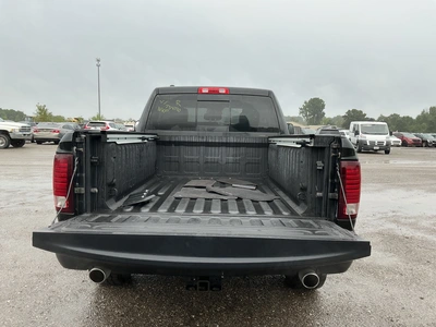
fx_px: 353
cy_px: 164
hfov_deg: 63.4
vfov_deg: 49.7
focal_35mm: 28
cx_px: 218
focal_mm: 3
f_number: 1.8
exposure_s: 1/126
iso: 16
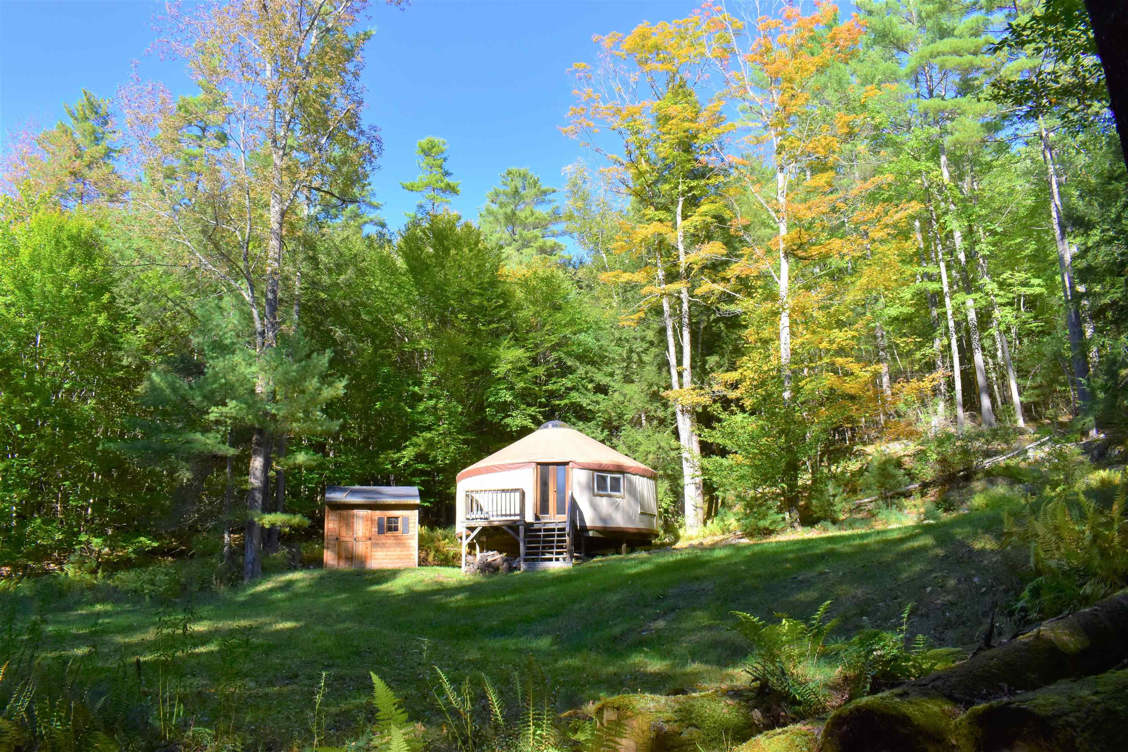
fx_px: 846
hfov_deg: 67.4
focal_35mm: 27
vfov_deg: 47.9
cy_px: 376
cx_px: 564
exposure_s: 1/320
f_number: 10
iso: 400
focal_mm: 18
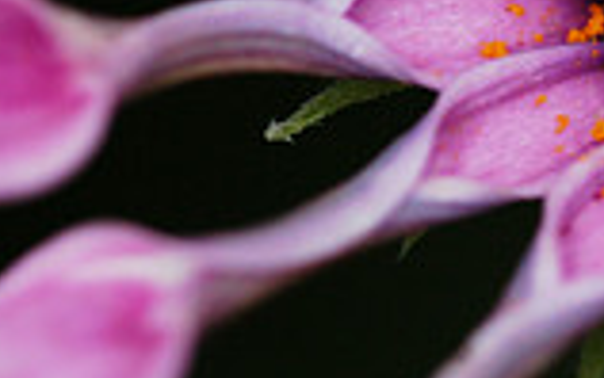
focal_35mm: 1122
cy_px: -157
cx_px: 833
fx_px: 18482
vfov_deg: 1.2
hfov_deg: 1.9
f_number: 5.6
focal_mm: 200
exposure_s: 1/500
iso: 400
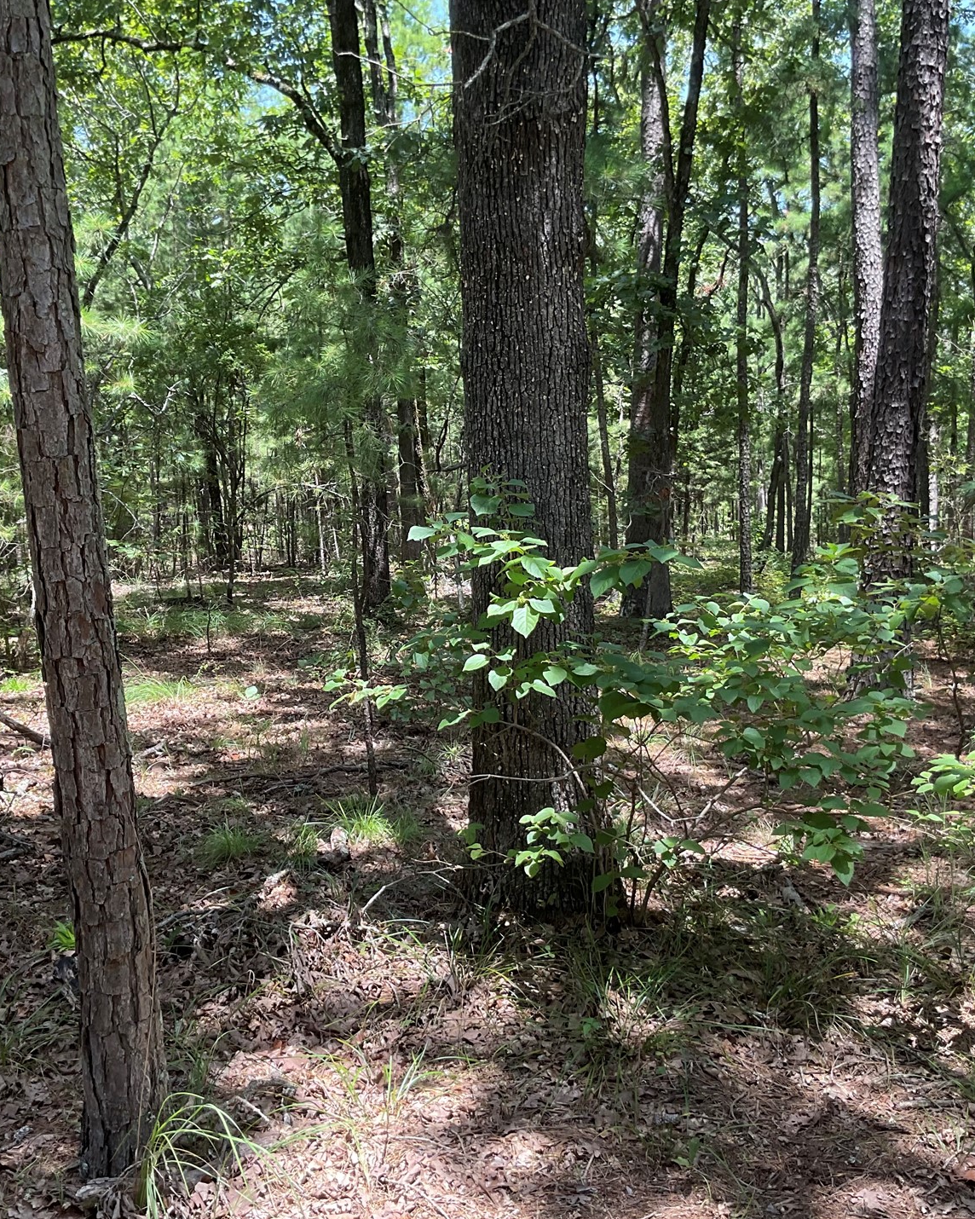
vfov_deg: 47.9
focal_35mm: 38
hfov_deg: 39.1
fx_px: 1371
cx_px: 441
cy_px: 611
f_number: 1.8
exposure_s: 1/145
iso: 16
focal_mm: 3
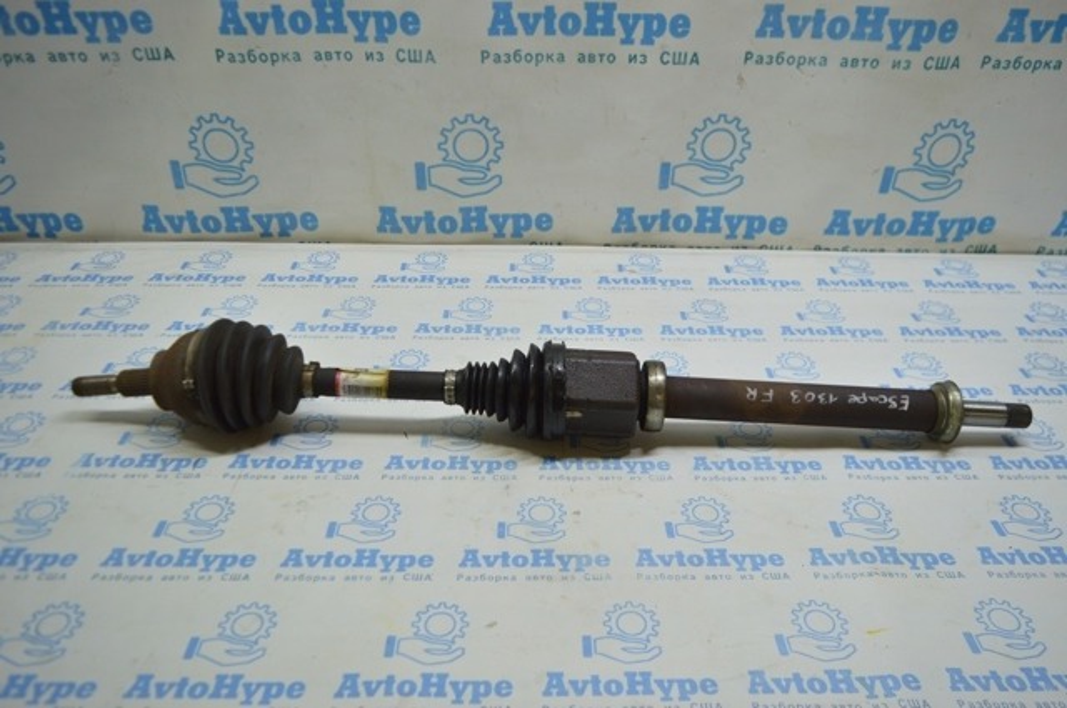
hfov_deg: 67.4
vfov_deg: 47.8
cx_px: 534
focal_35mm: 27
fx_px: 799
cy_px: 354
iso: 400
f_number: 3.5
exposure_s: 1/100
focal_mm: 18
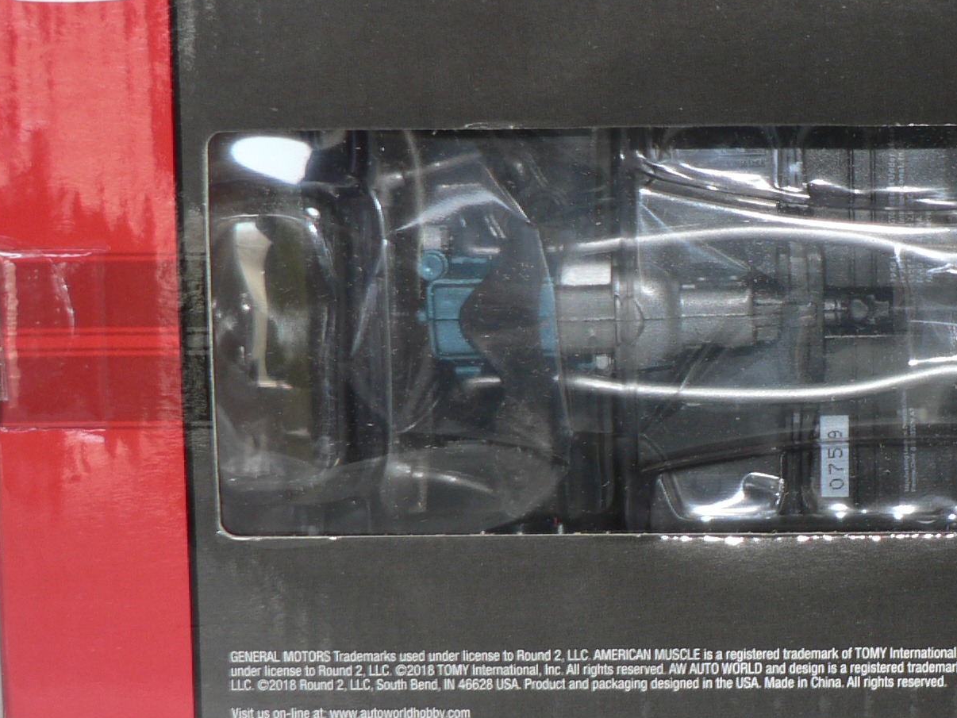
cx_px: 918
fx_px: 2406
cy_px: 358
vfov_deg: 17.0
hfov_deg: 21.8
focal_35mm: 87
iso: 80
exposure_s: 1/60
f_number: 2.8
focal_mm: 6.9
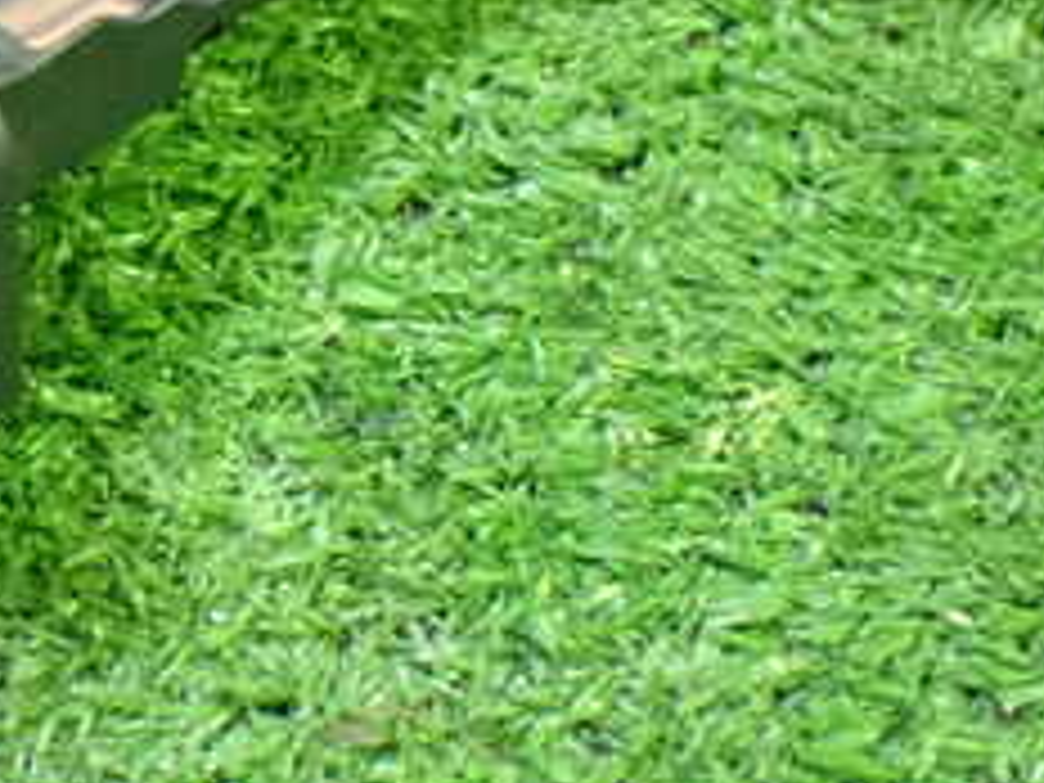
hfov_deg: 18.0
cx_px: -54
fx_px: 3197
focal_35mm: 106
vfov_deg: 13.7
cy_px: -45
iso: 1600
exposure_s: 1/40
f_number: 2.8
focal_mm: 7.31
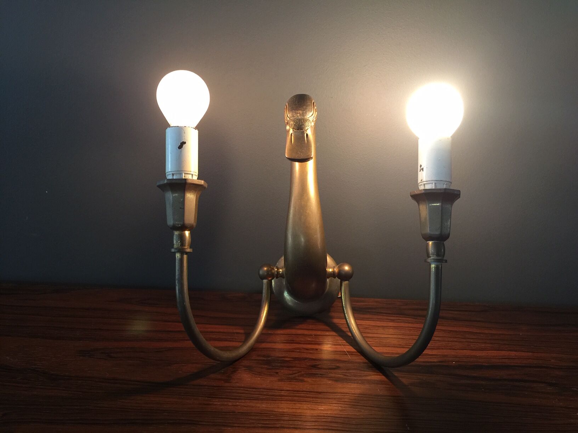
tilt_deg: -14.5
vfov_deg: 48.2
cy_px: 216
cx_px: 289
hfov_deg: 61.7
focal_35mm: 29
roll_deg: -2.8
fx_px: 484
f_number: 2.2
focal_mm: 4.15
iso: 80
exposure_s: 1/17
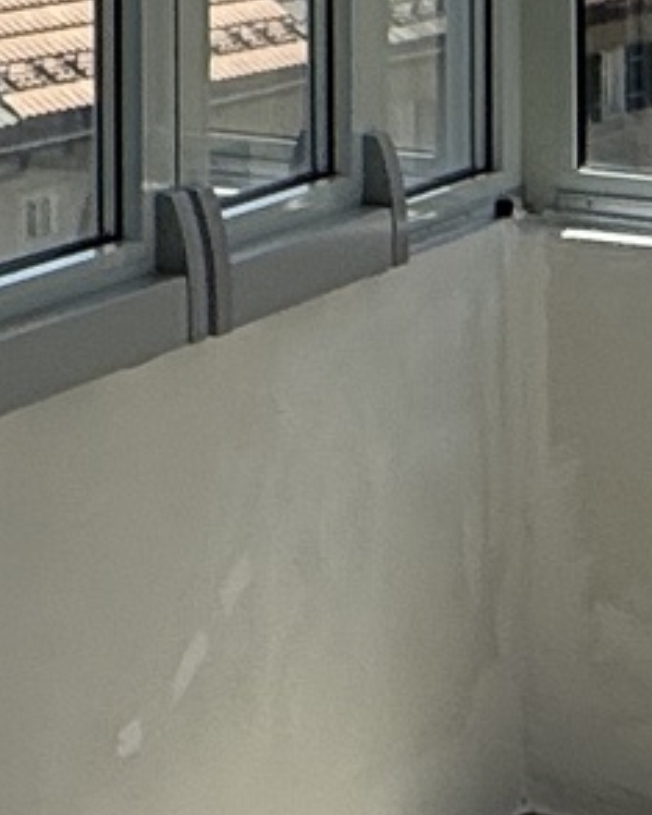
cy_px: -236
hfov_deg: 10.2
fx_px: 2872
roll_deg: +0.7
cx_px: -1174
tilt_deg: -0.7
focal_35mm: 119
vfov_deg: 15.4
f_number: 2.2
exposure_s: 1/1431
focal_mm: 2.22
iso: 50
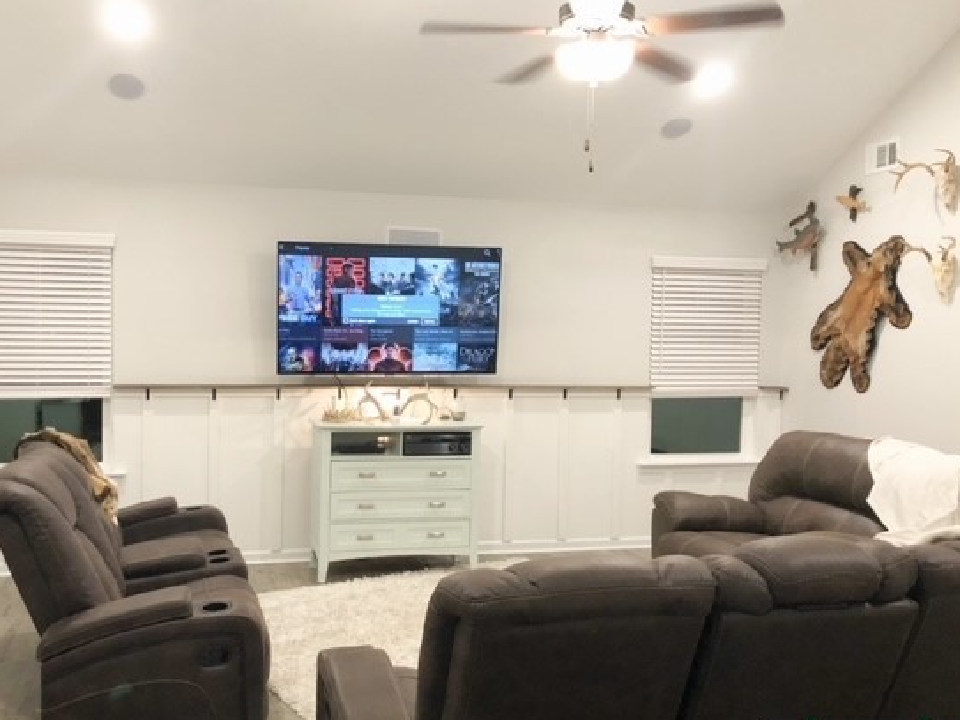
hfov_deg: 55.2
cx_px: 415
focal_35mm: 33
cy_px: 389
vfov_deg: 42.9
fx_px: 915
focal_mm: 4
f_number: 1.8
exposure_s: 1/15
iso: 64
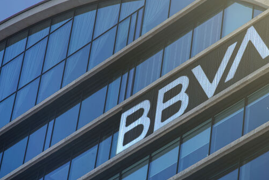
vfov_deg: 6.2
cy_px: 111
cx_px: 173
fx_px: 1660
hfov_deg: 9.3
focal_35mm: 222
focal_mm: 120
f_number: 10
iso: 80
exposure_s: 1/250
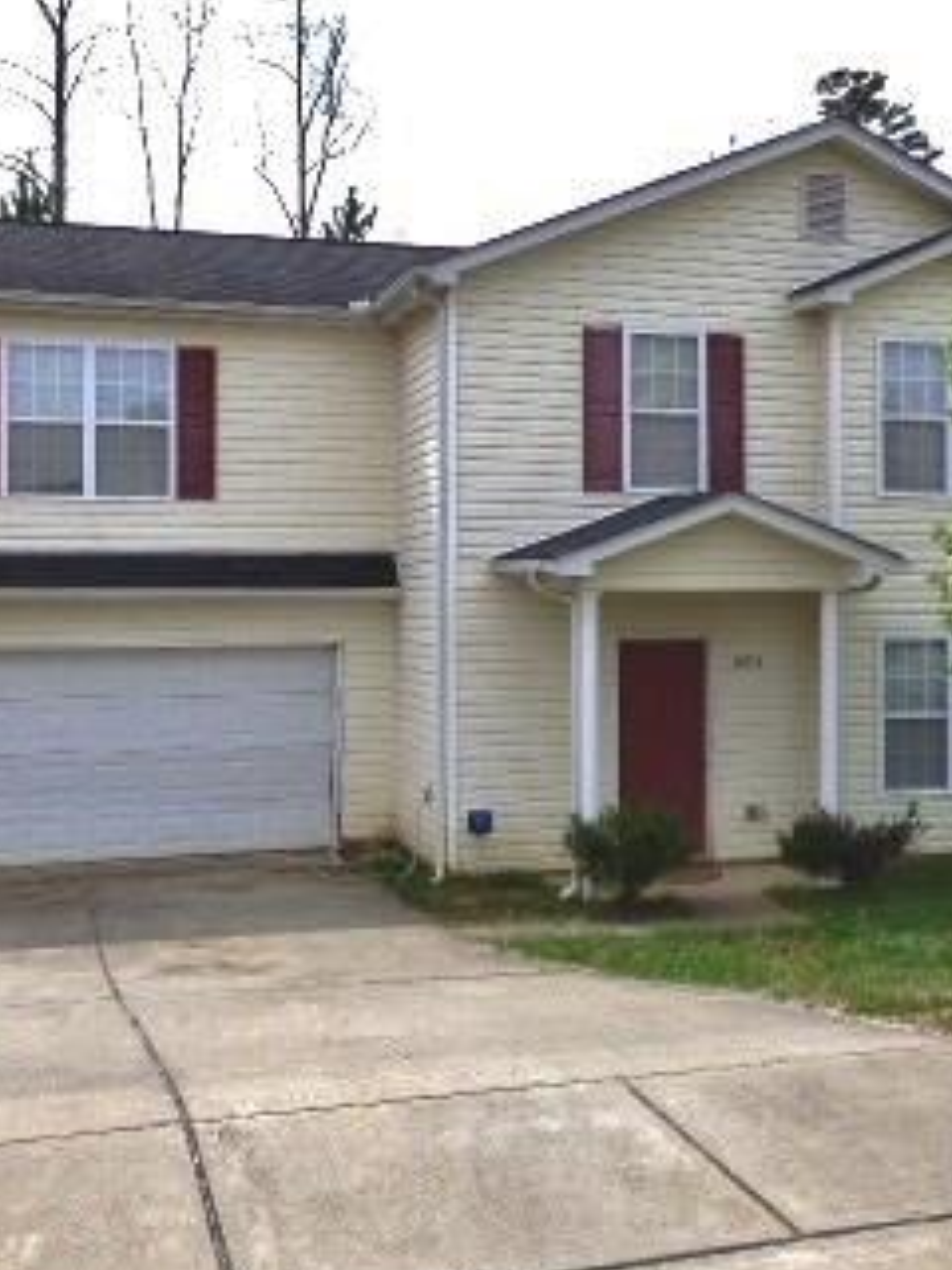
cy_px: 560
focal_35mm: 40
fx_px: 1467
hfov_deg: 35.9
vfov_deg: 46.7
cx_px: 539
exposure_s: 1/2000
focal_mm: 3.58
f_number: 3.5
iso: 100
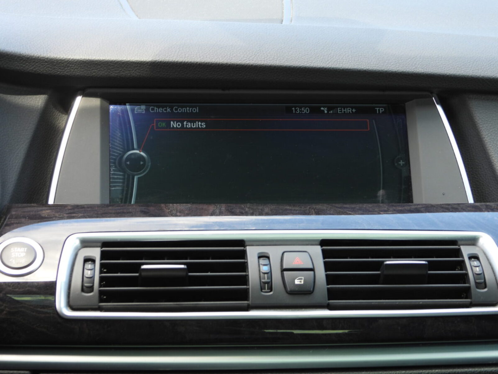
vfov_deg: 17.4
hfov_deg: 23.0
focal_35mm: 85
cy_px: 187
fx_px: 1223
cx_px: 249
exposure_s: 1/60
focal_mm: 15.3
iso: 110
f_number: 3.5
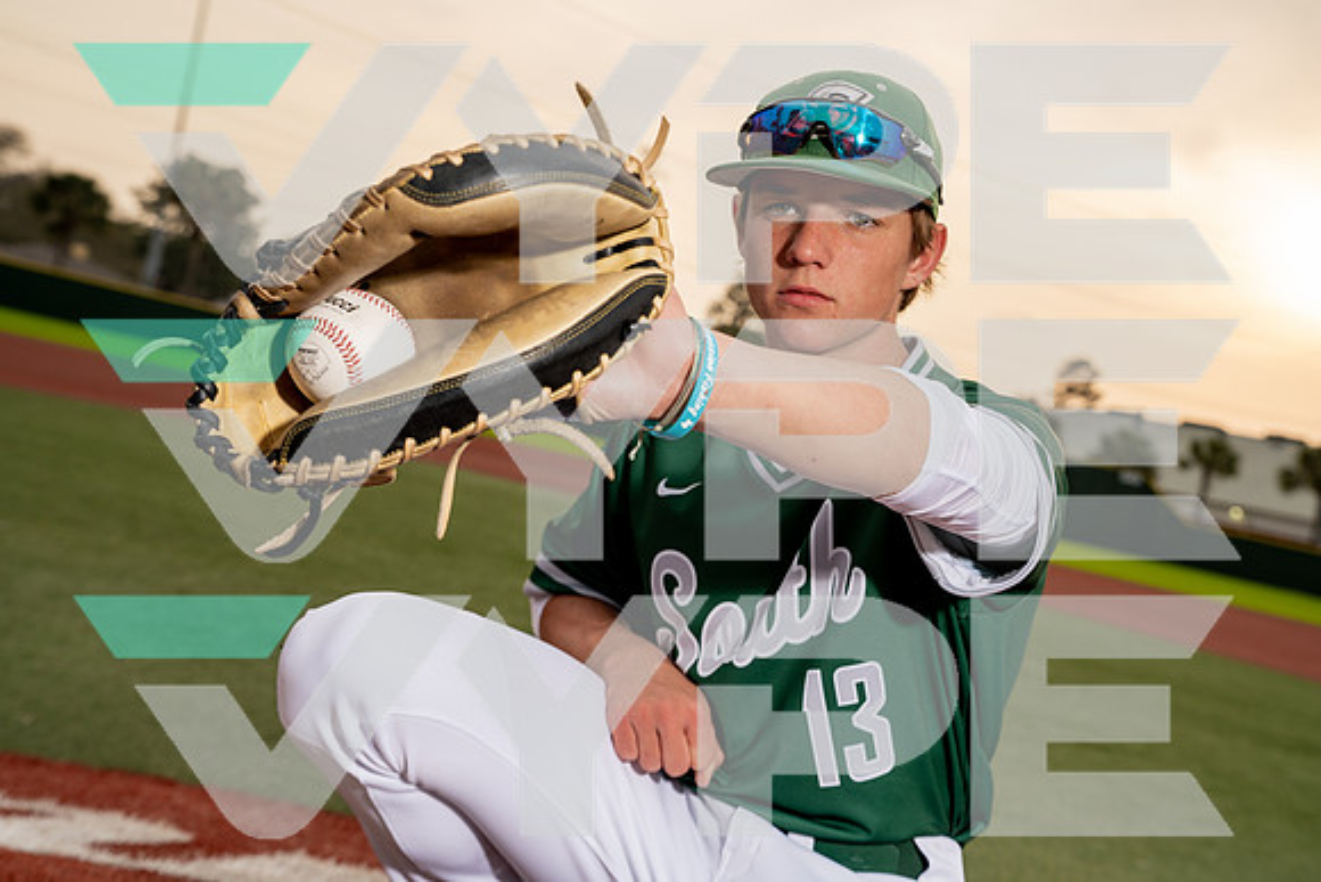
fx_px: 1908
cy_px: 441
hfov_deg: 38.2
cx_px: 660
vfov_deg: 26.0
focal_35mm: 52
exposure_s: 1/250
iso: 250
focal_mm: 52
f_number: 5.6
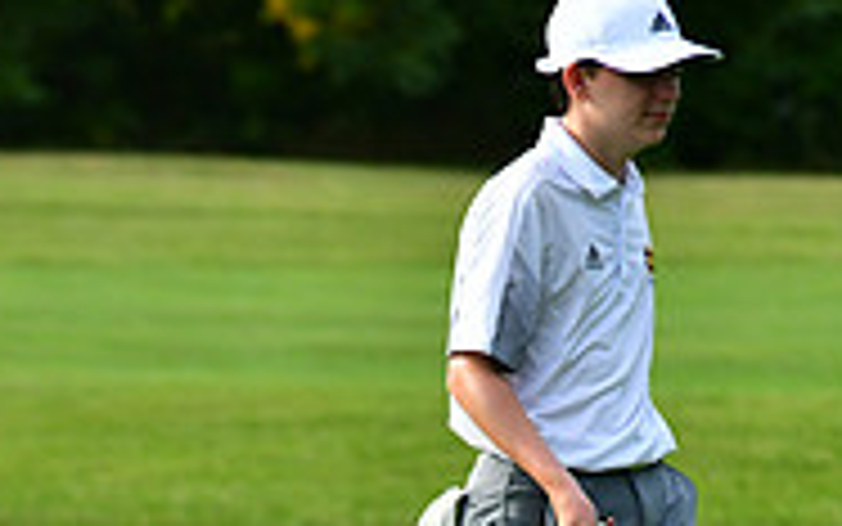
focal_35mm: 735
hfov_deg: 2.9
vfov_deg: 1.8
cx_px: 320
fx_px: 16871
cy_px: 1003
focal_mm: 200
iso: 1000
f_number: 7.1
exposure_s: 1/2000
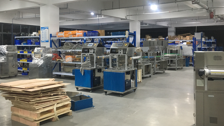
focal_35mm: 38
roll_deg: -0.5
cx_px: 93
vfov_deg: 31.1
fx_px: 226
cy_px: 53
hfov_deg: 52.5
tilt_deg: -0.6
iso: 200
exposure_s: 1/20
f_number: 2.2
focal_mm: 4.15
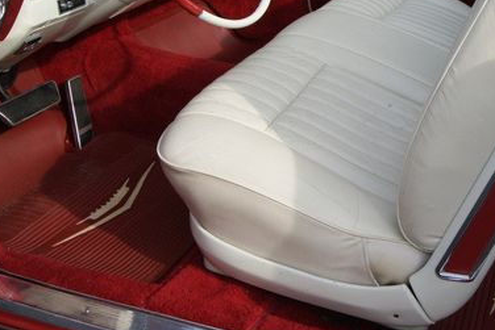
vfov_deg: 29.1
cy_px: 118
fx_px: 633
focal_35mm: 46
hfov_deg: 41.7
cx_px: 361
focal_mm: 18
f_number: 10
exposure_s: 1/80
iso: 100
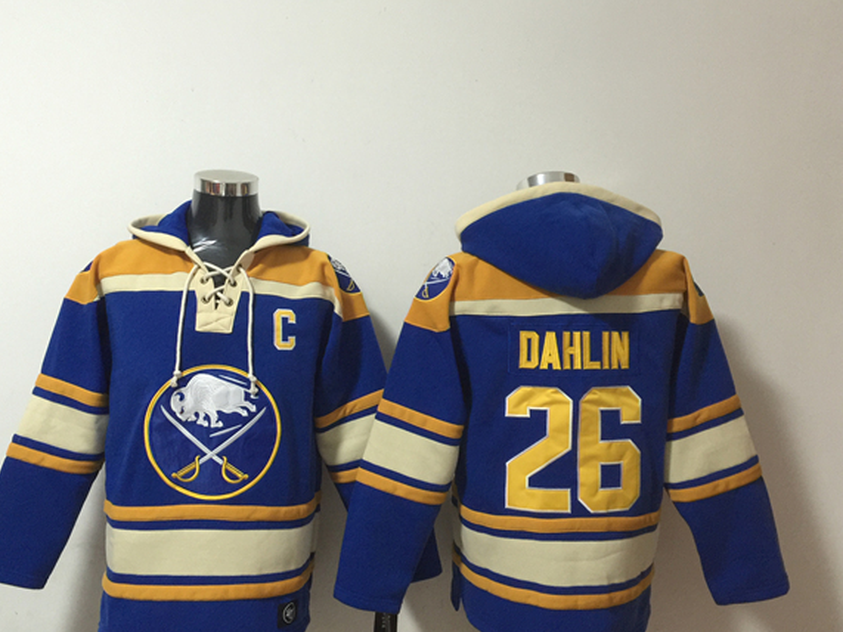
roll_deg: -2.6
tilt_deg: +0.9
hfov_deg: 55.3
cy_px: 311
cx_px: 378
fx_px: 803
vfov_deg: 42.9
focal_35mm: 33
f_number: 2.2
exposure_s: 1/8
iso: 125
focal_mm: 4.15
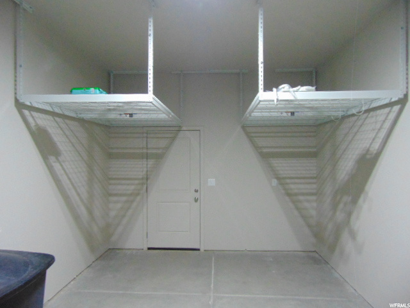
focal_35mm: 25
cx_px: 205
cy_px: 154
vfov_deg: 54.9
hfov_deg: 69.4
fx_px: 296
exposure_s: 1/20
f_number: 3
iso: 400
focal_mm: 4.5
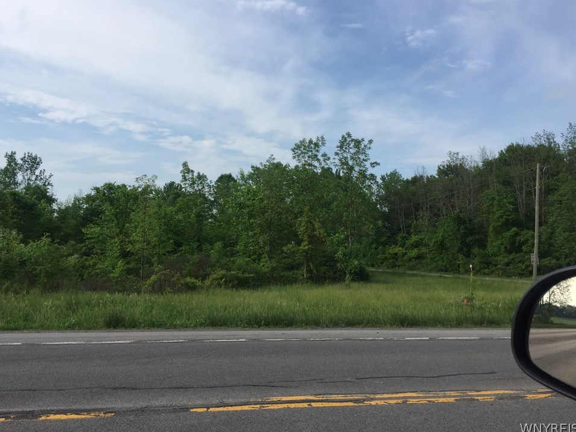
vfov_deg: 45.4
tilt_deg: +5.3
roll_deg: -3.3
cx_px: 275
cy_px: 208
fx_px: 516
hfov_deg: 58.3
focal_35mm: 31
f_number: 2.2
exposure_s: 1/1522
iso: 32
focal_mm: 4.15
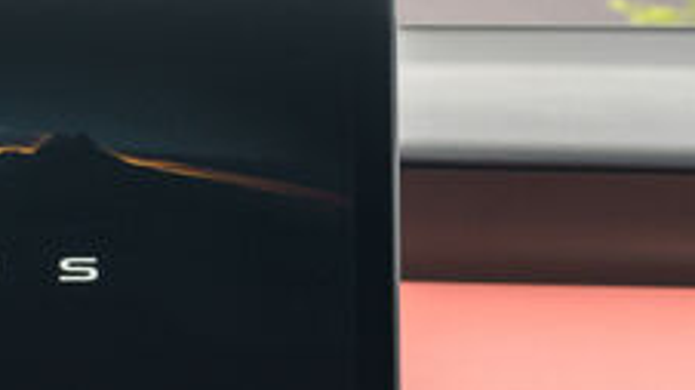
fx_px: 3666
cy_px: 398
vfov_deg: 6.1
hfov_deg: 10.6
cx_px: -148
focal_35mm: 199
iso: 500
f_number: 3.2
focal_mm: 70
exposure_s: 1/160
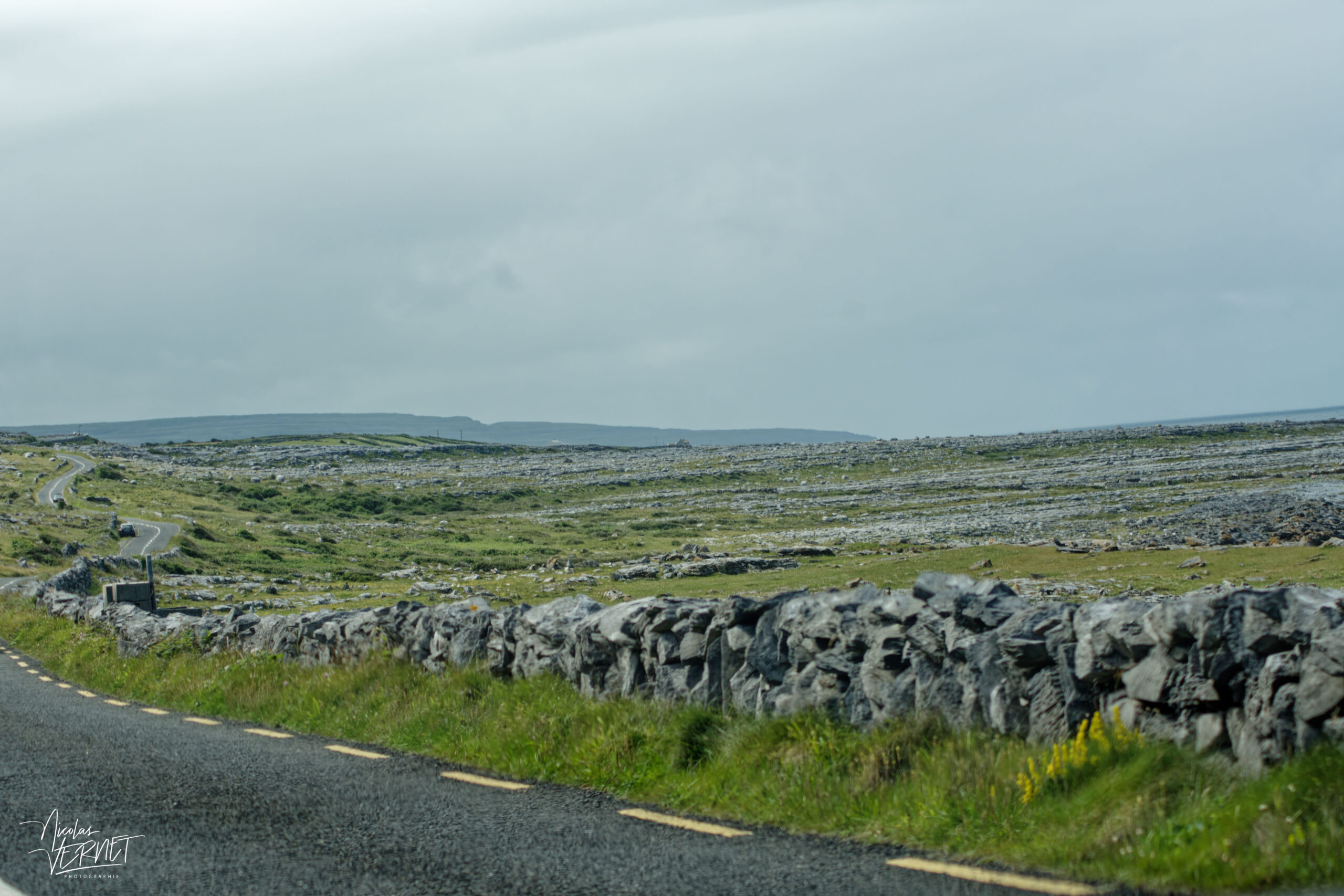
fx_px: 3920
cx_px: 672
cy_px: 448
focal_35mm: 105
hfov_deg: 19.5
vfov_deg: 13.0
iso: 450
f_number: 8
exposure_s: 1/1000
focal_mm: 70
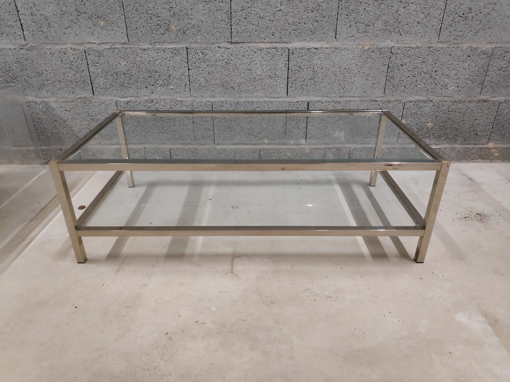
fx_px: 295
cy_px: 191
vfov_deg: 66.0
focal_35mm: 20
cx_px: 255
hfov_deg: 81.7
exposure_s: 1/50
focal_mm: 3.94
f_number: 1.9
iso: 1089
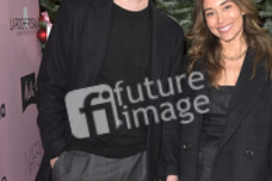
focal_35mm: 70
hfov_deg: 28.7
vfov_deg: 19.0
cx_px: 178
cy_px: 175
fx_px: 528
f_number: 5.6
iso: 500
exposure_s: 1/200
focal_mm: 34
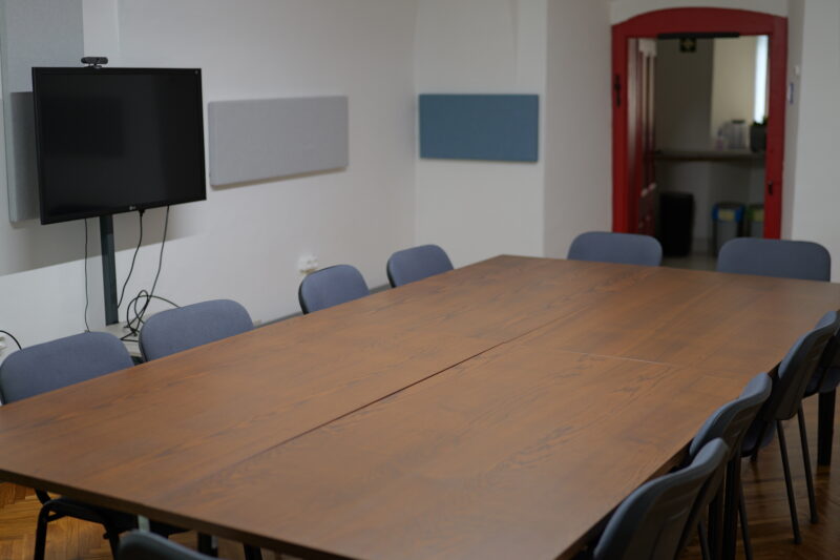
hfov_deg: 39.6
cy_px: 280
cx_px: 420
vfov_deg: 27.0
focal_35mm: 50
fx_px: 1166
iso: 250
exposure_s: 1/60
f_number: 1.8
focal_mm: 50
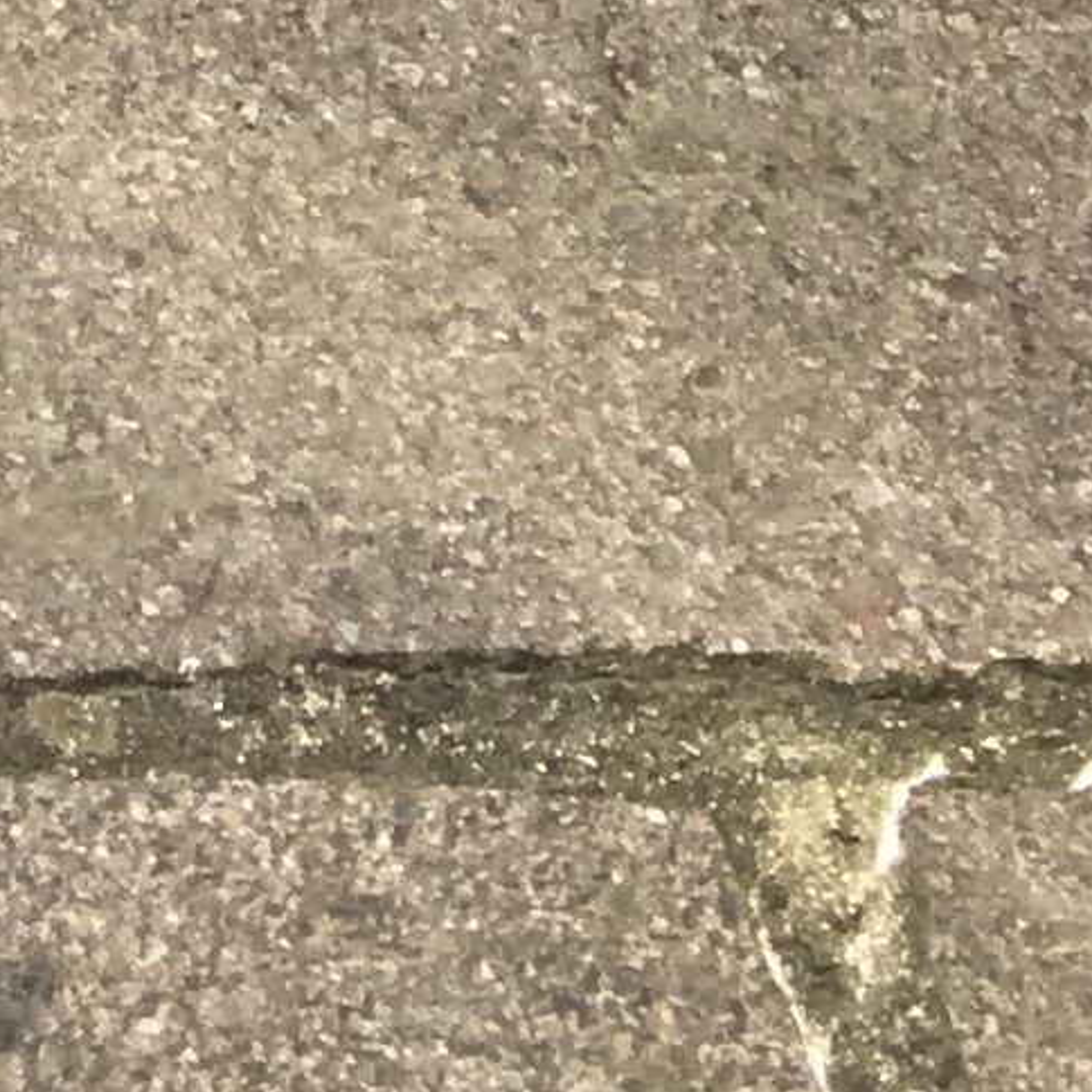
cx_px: -2074
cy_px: -2846
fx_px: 7602
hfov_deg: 7.4
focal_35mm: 213
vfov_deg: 6.9
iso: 25
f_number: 2.2
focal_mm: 4.15
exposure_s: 1/149
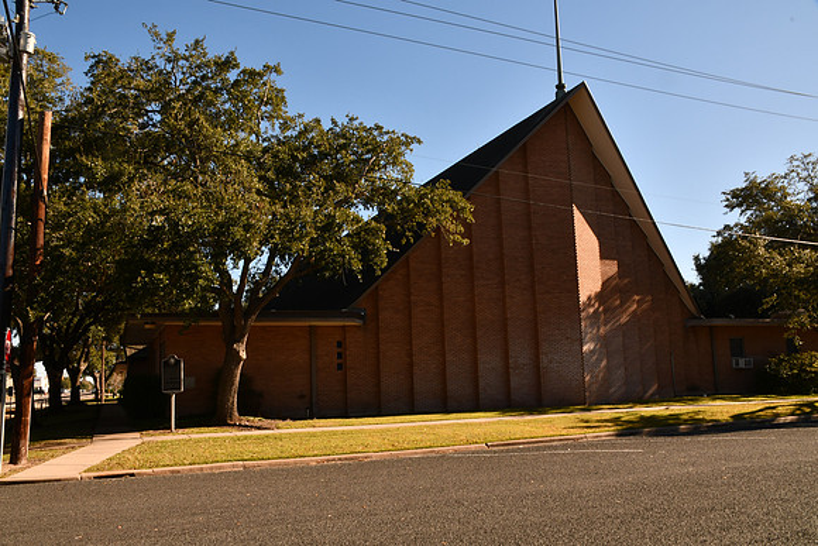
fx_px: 682
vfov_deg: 43.6
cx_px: 409
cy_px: 273
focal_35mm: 30
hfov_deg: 61.9
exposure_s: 1/100
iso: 200
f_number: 20
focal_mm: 20
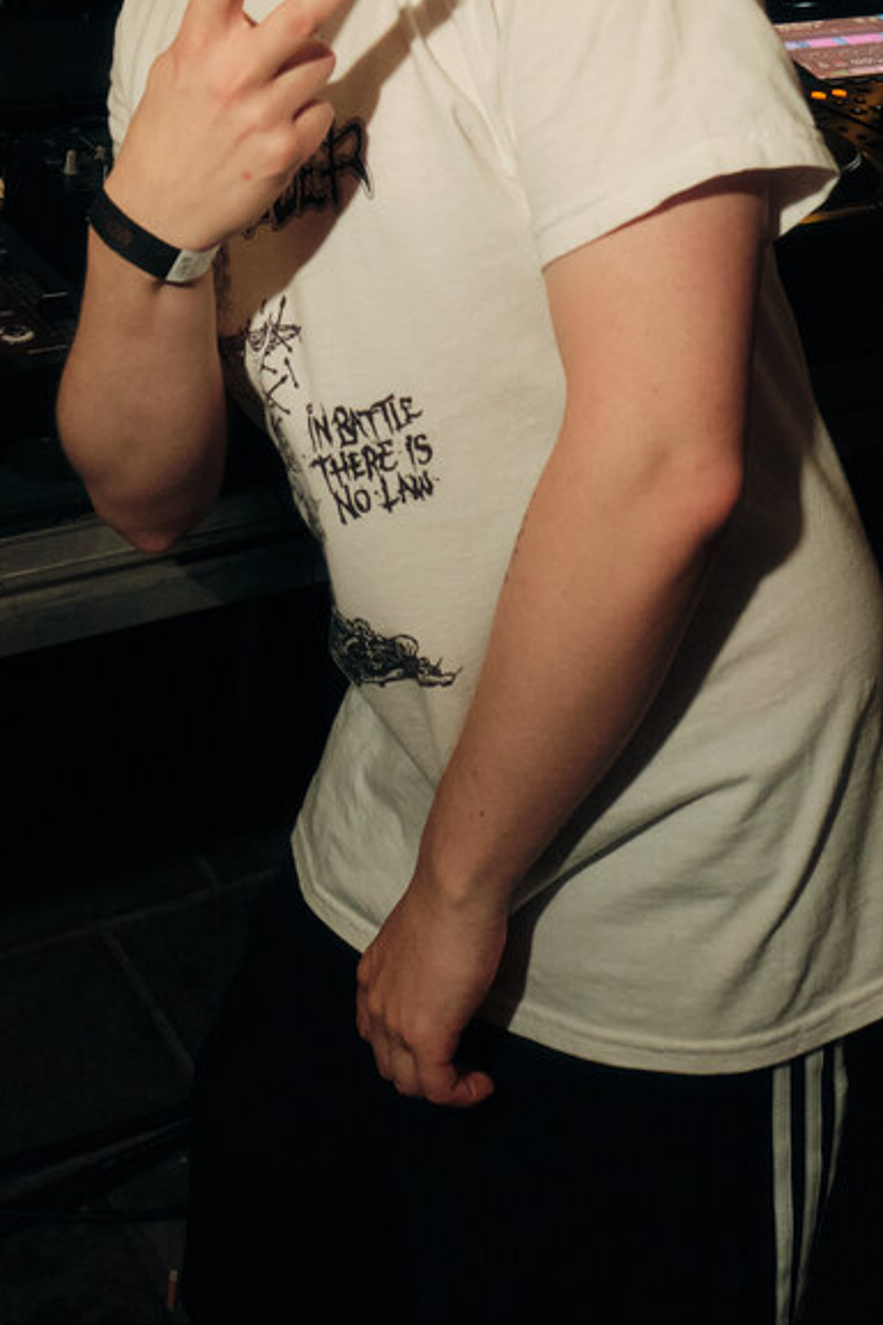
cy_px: 14
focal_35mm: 50
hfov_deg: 26.9
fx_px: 1839
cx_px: 315
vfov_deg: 35.9
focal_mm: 16
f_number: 5.6
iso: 3200
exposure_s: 1/180
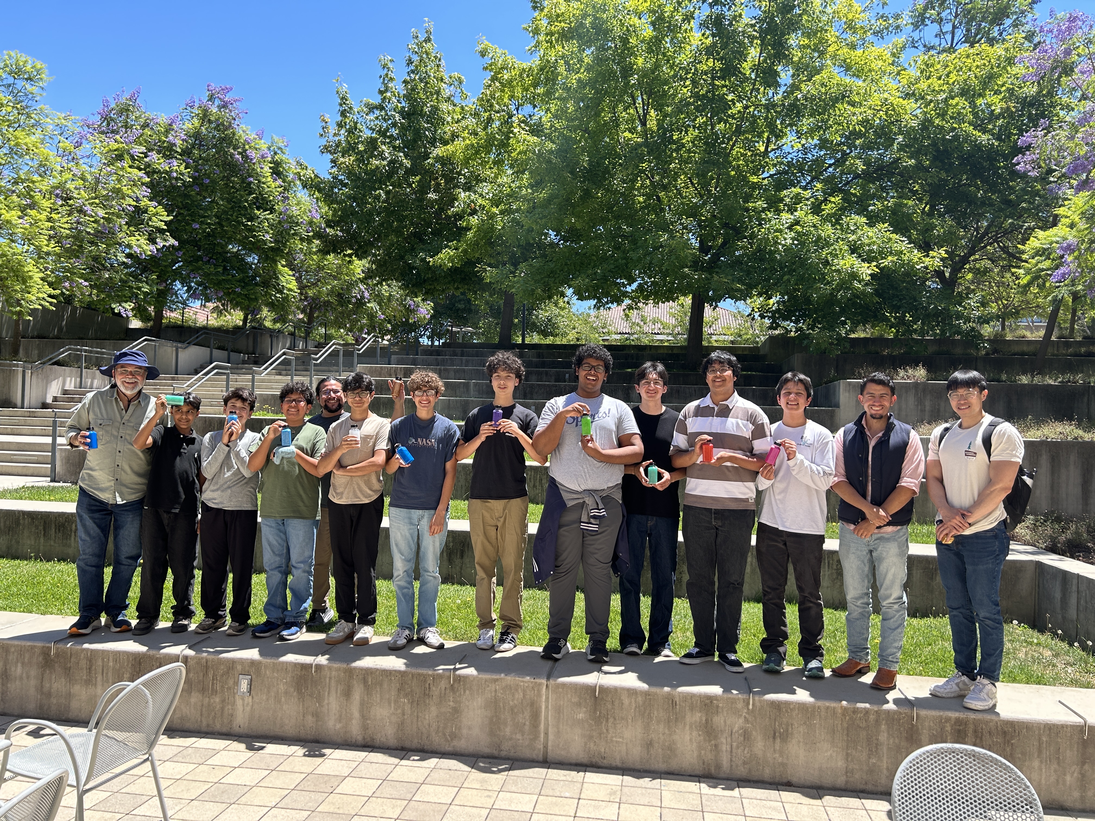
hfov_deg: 67.3
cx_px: 548
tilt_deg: +0.3
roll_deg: -1.6
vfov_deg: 53.1
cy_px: 410
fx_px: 822
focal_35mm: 26
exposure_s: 1/1209
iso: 50
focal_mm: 5.7
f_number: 1.5
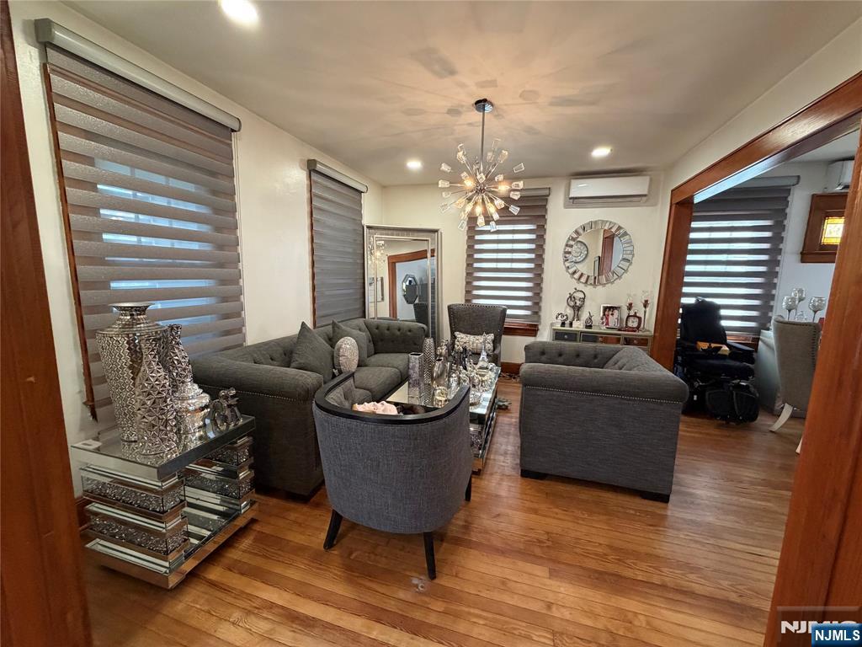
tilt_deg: -8.4
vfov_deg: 85.7
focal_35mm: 14
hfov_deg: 102.1
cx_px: 431
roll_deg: -0.5
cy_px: 324
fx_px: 349
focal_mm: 2.22
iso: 400
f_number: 2.2
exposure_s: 1/60
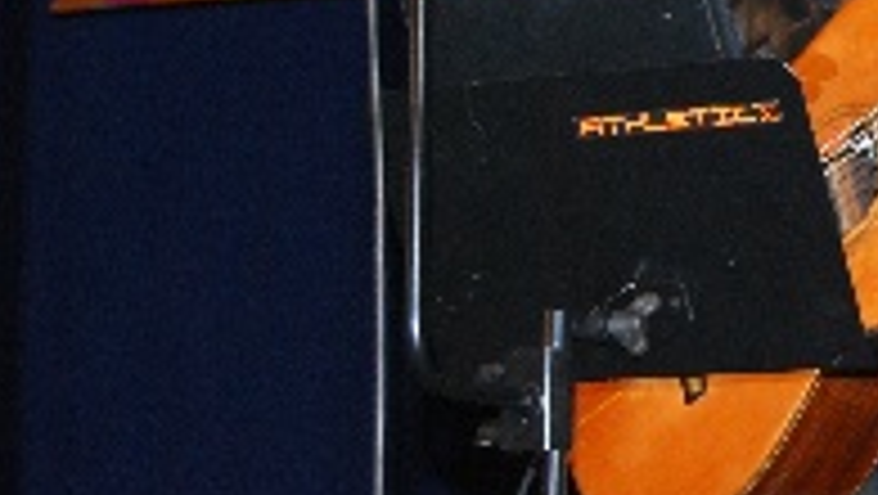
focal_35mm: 181
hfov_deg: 11.6
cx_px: 1040
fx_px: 4225
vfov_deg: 6.7
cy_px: 47
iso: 1000
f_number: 5.3
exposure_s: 1/60
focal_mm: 45
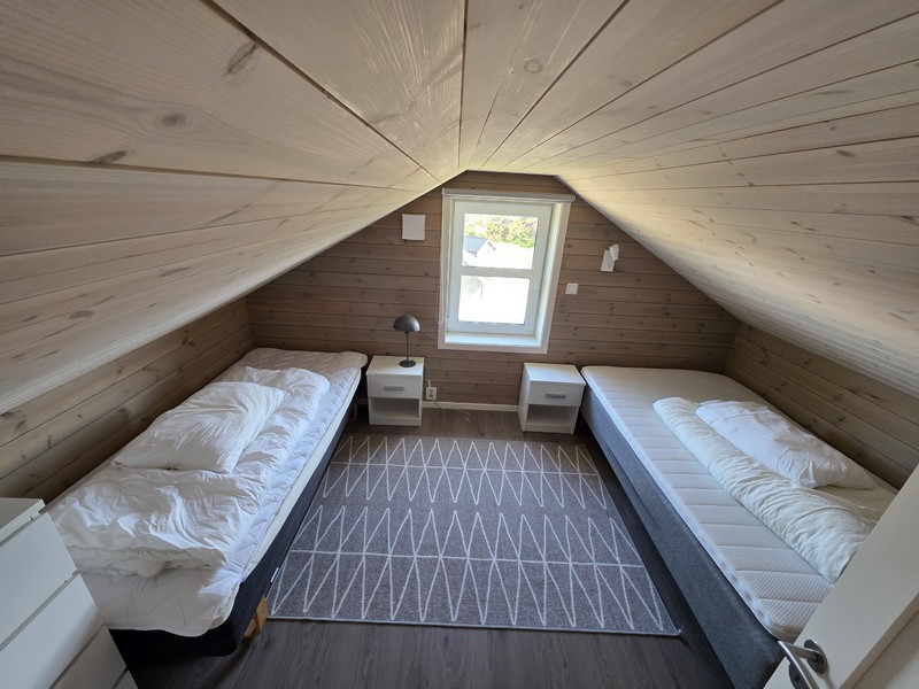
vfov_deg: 89.9
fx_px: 345
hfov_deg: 106.2
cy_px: 344
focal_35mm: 13
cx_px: 460
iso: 250
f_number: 1.9
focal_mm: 2.2
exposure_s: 1/100
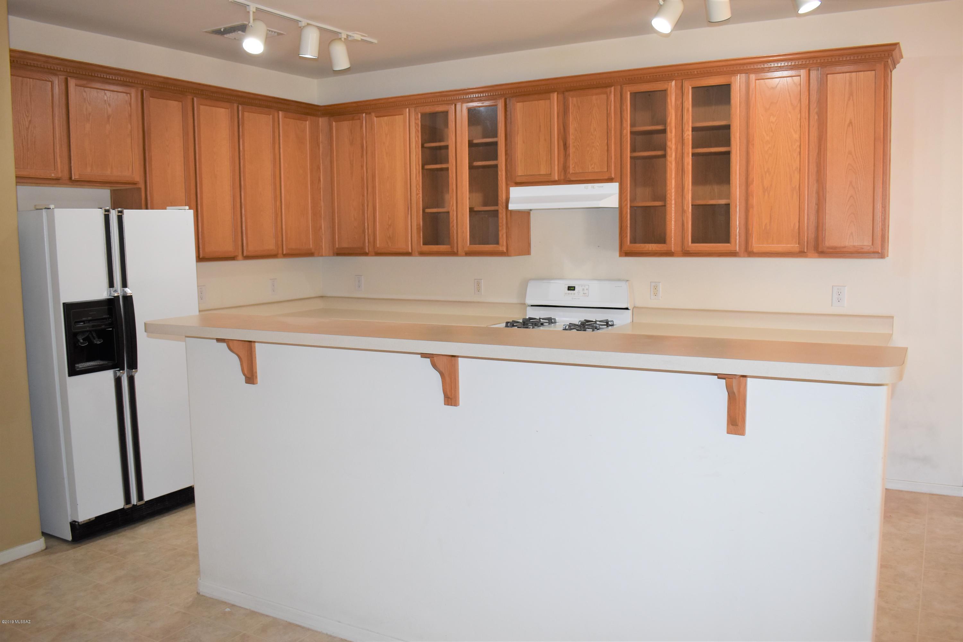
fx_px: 802
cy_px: 321
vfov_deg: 43.6
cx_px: 482
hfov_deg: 61.9
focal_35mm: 30
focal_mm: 20
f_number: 5
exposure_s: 1/100
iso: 800
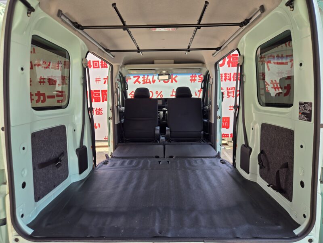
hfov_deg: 73.9
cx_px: 162
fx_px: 215
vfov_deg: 58.9
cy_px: 122
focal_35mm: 23
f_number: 1.8
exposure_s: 1/329
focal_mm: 5.4
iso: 25
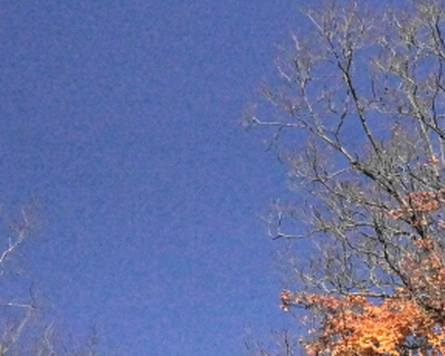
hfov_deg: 12.5
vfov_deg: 10.3
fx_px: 1937
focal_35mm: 147
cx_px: 646
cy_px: 455
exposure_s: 1/2500
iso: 3200
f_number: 11
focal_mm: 30
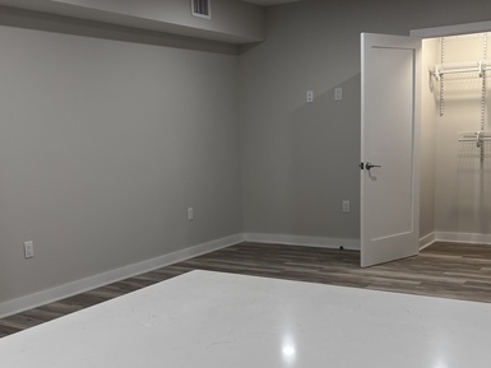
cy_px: 237
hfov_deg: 42.0
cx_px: 219
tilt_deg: -9.4
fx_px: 638
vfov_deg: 32.0
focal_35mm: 45
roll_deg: +2.3
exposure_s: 1/60
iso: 80
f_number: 1.5
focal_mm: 5.7
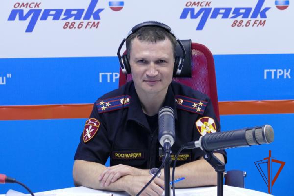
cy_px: 98
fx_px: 653
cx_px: 147
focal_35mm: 80
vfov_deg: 17.1
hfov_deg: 25.4
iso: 1600
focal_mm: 29.24
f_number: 3.7
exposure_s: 1/60
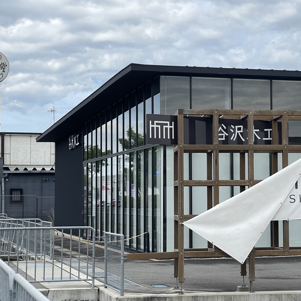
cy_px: 157
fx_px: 866
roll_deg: +0.2
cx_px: 230
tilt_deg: +2.7
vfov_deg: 19.7
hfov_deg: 19.6
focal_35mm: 88
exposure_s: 1/986
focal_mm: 7.5
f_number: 2.2
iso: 20
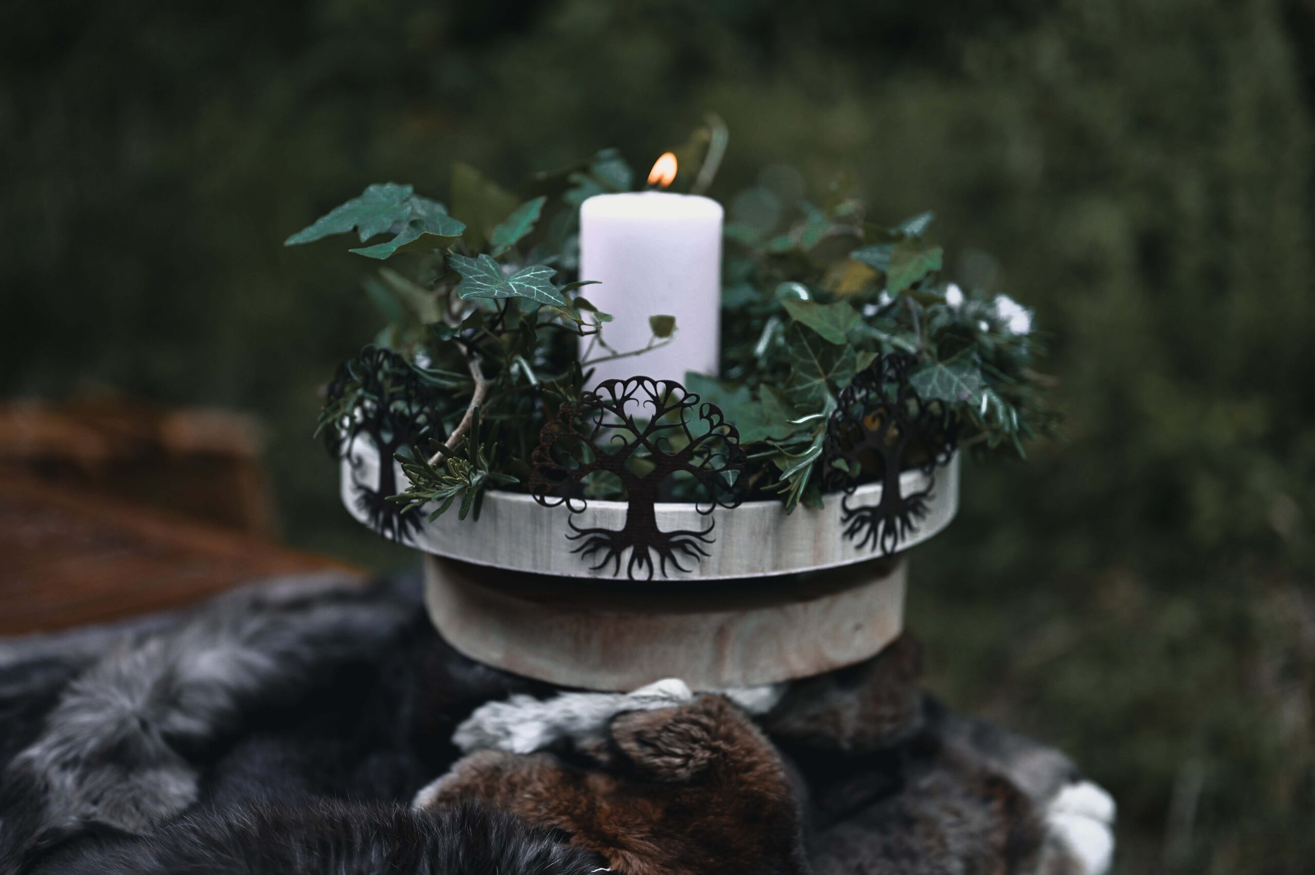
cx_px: 658
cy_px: 438
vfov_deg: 27.0
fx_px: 1825
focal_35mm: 50
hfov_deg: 39.6
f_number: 1.8
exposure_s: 1/1250
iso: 125
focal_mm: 50
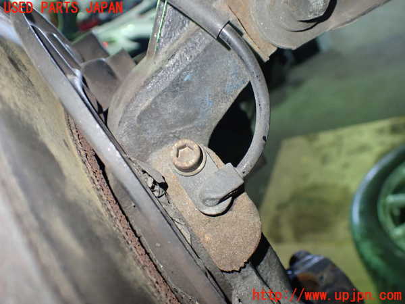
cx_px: 202
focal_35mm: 30
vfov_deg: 46.8
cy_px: 152
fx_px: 351
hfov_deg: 60.0
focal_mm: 5.4
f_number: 2.3
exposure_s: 1/60
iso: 800
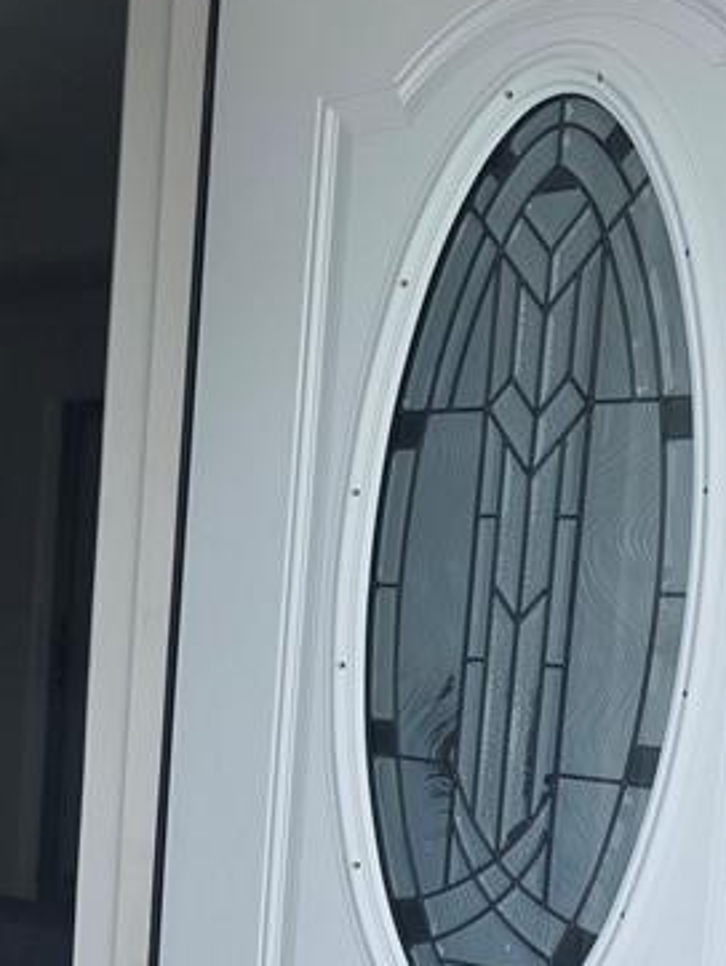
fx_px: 1816
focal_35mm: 65
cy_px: 774
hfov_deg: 21.1
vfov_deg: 29.1
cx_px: -131
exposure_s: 1/2621
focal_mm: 6.3
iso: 80
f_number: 1.7
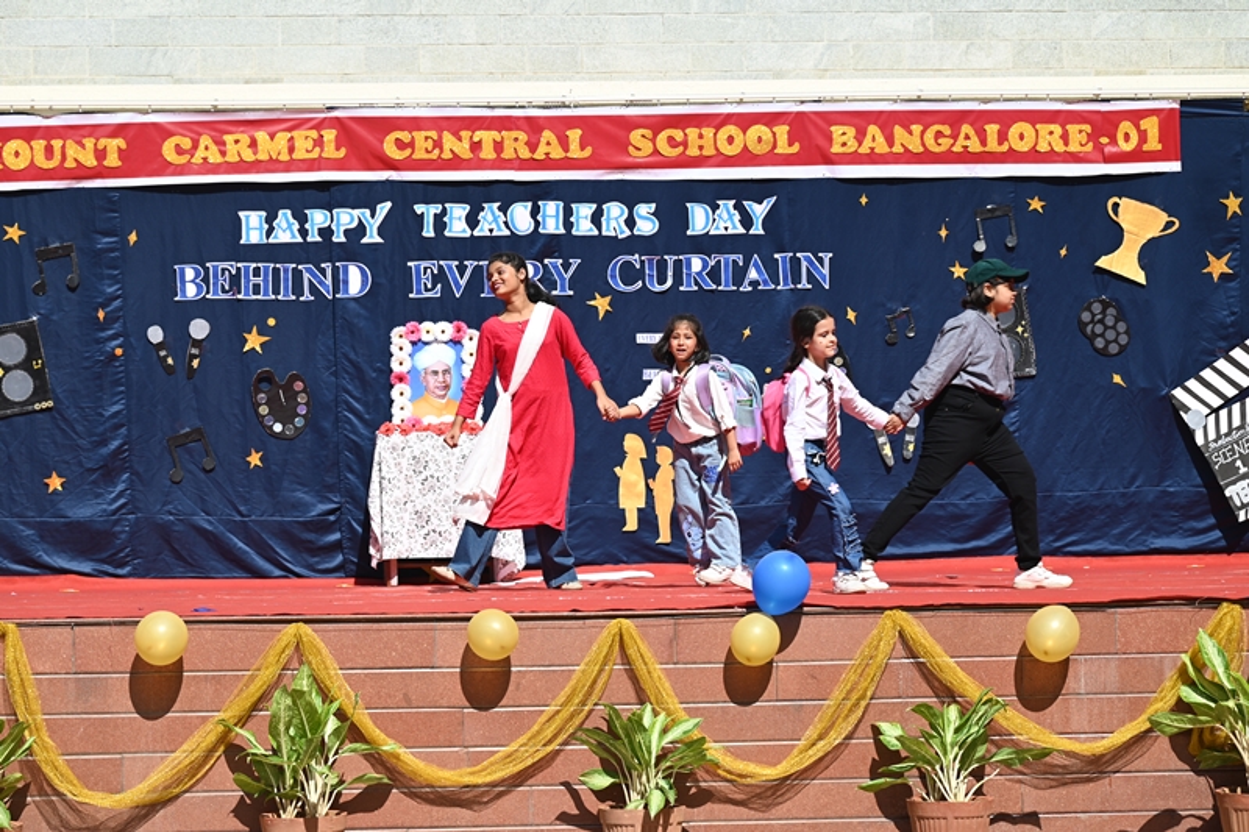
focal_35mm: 120
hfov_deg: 17.1
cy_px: 416
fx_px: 4162
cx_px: 624
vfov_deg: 11.4
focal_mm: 120
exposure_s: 1/400
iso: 100
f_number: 7.1
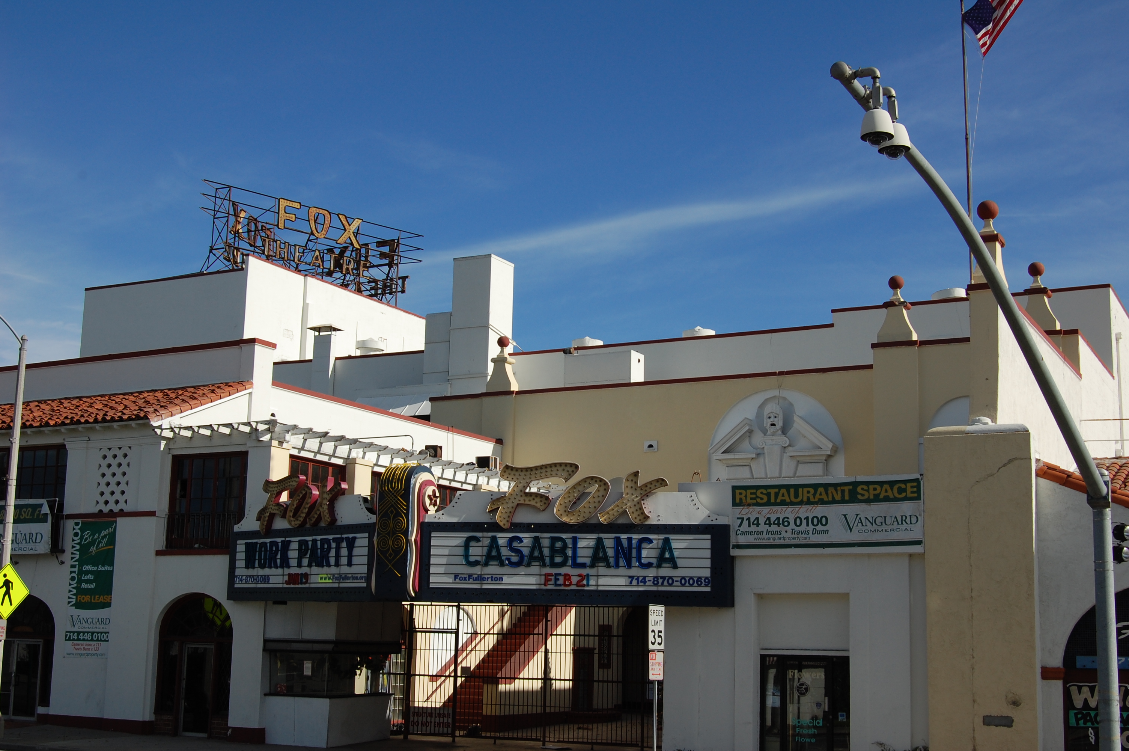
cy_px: 376
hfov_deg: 42.4
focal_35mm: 46
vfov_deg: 28.9
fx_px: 1457
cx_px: 564
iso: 200
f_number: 10
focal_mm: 31
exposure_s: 1/400
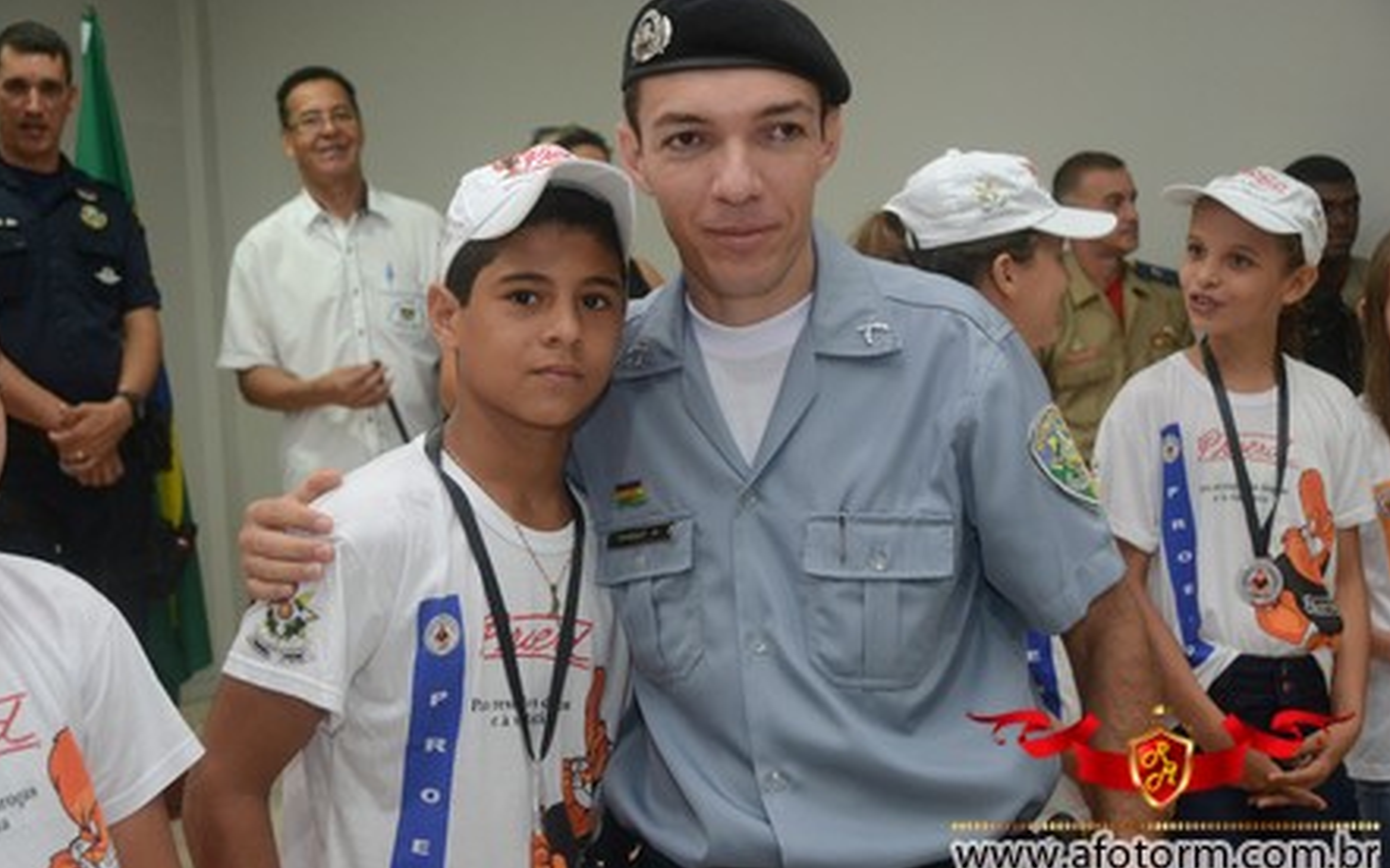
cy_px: 437
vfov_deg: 23.7
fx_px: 2065
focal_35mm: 55
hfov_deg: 37.2
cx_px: 689
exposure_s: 1/80
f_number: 4.2
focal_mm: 35
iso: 1600
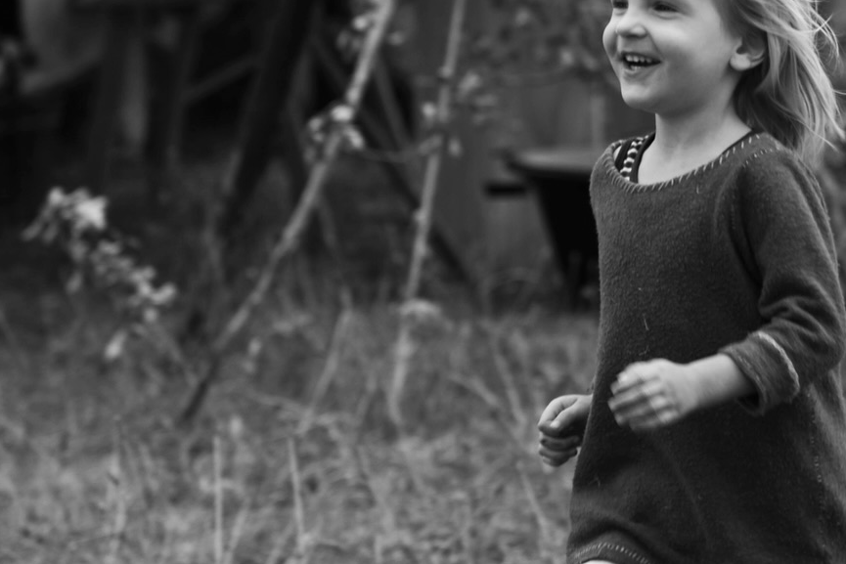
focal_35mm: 539
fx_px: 12676
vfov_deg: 2.5
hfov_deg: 3.8
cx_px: 715
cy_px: -10
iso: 100
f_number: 4.8
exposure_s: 1/400
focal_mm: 135
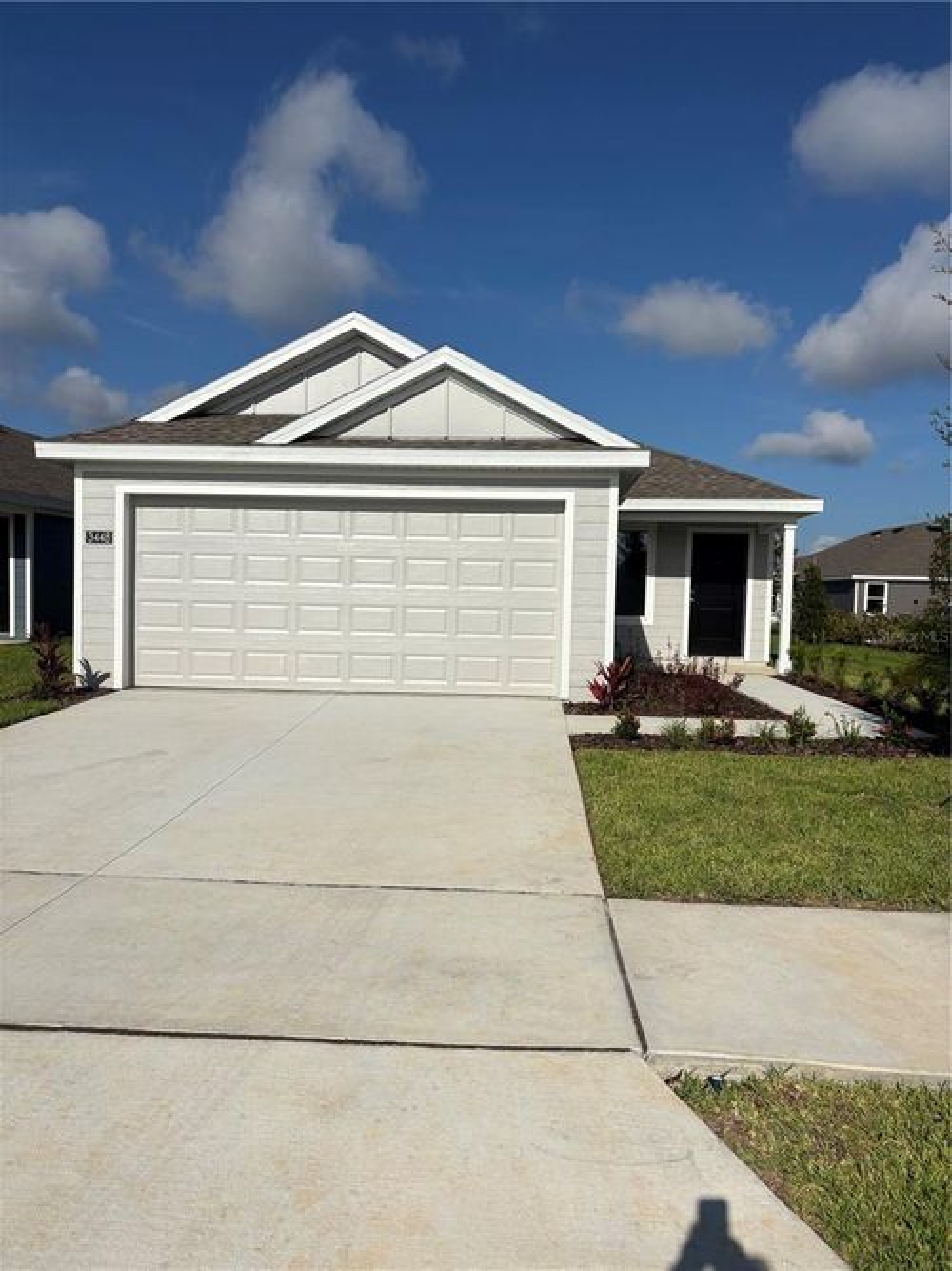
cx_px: 476
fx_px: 954
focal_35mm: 26
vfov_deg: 67.3
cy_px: 636
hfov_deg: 53.0
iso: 50
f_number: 1.6
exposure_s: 1/14493
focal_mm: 5.96
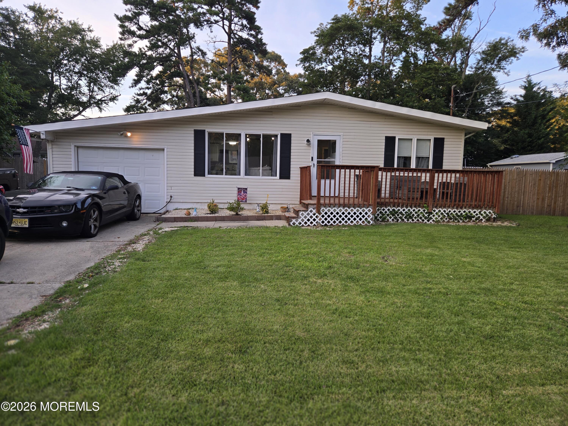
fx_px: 377
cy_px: 213
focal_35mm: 23
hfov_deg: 73.9
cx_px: 284
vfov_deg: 58.9
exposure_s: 1/120
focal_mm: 5.4
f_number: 1.8
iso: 25
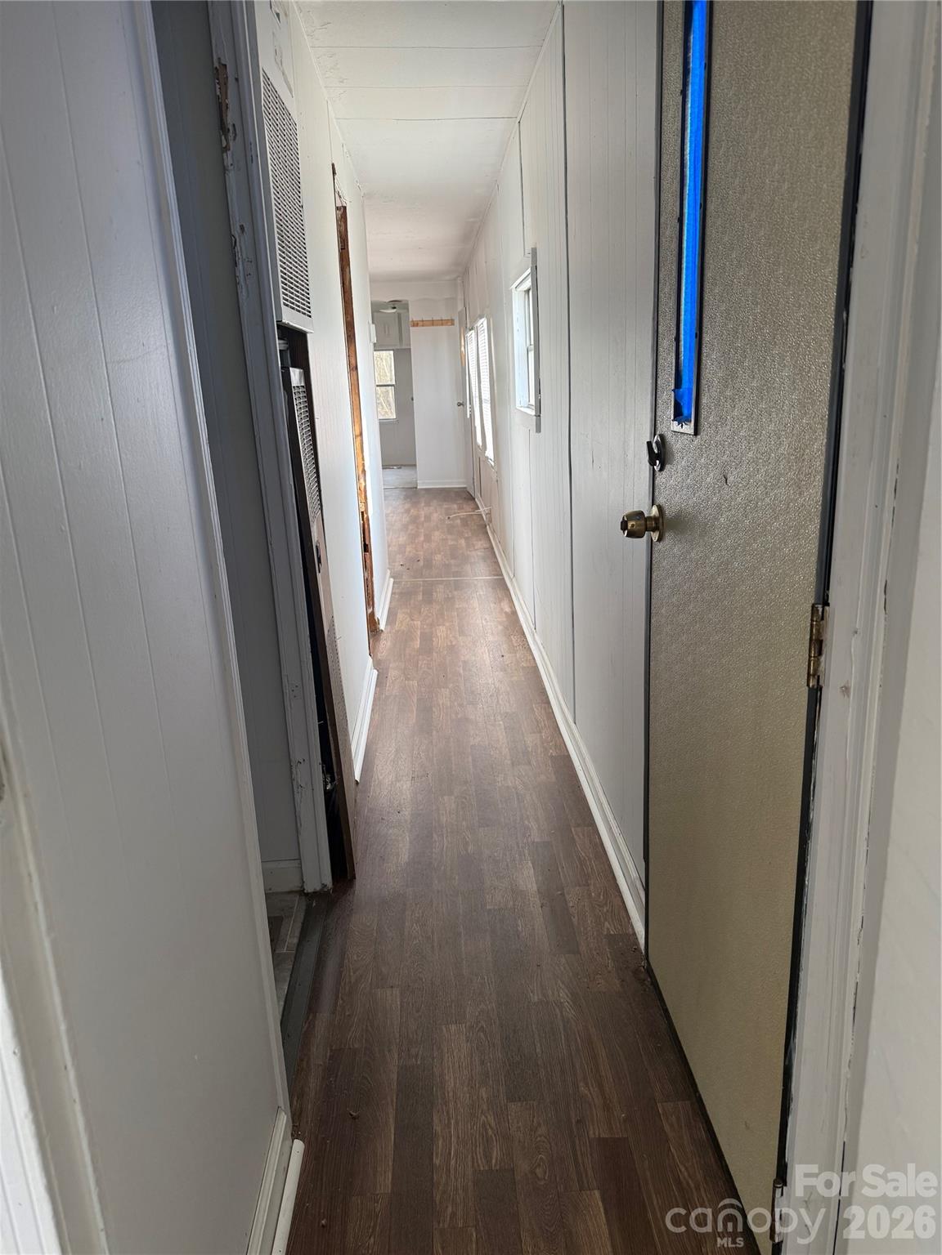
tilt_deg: -15.2
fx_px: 871
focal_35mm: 24
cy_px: 628
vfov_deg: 71.6
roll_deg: +2.2
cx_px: 471
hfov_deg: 56.8
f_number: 1.78
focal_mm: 6.76
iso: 125
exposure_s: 1/172
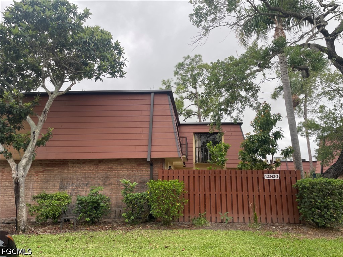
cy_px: 128
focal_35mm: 26
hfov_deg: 67.3
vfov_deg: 53.1
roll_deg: -0.5
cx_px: 172
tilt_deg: +12.7
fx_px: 258
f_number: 1.6
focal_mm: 4.2
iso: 32
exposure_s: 1/231
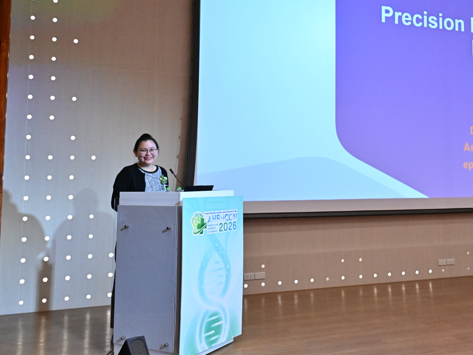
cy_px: 127
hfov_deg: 49.6
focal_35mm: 37
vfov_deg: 38.3
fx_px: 506
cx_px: 301
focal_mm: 24
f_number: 4
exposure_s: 1/320
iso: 6400
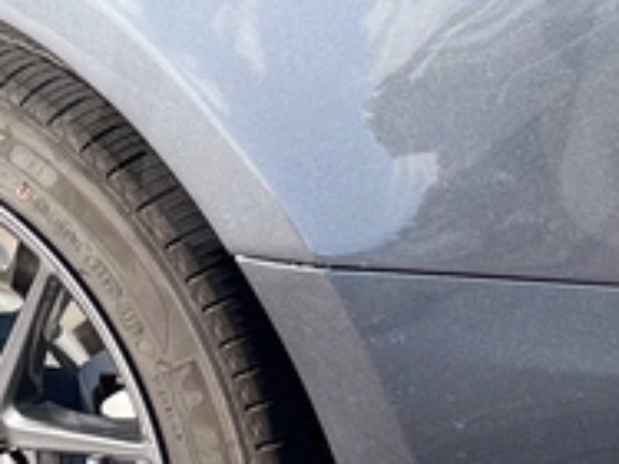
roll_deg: -0.7
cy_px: -113
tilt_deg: -16.3
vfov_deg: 8.8
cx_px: -103
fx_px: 2984
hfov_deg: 11.6
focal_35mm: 167
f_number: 1.6
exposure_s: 1/1536
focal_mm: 5.1
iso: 50
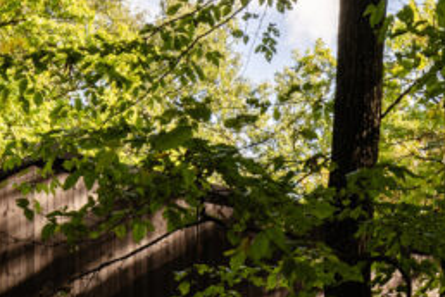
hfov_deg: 24.2
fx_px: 1038
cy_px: 294
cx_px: 250
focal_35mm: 84
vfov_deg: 16.0
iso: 100
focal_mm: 19
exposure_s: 1/60
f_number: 11
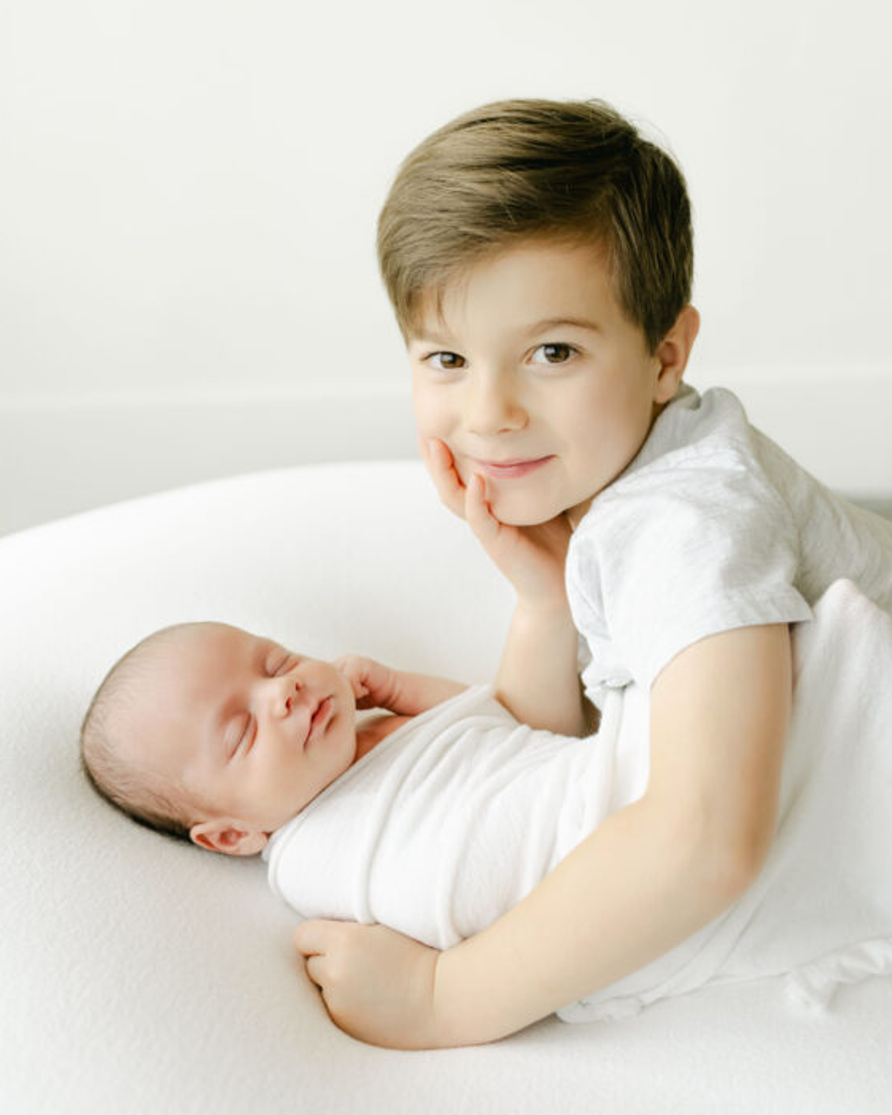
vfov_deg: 38.8
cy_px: 541
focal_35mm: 48
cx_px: 521
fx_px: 1584
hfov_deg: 31.4
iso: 800
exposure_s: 1/250
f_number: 2.5
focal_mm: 35
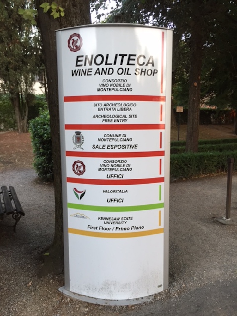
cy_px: 158
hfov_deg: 48.2
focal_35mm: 29
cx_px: 118
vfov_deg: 61.7
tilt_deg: -6.8
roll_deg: -0.9
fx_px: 265
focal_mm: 4.15
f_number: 2.2
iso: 80
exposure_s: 1/33
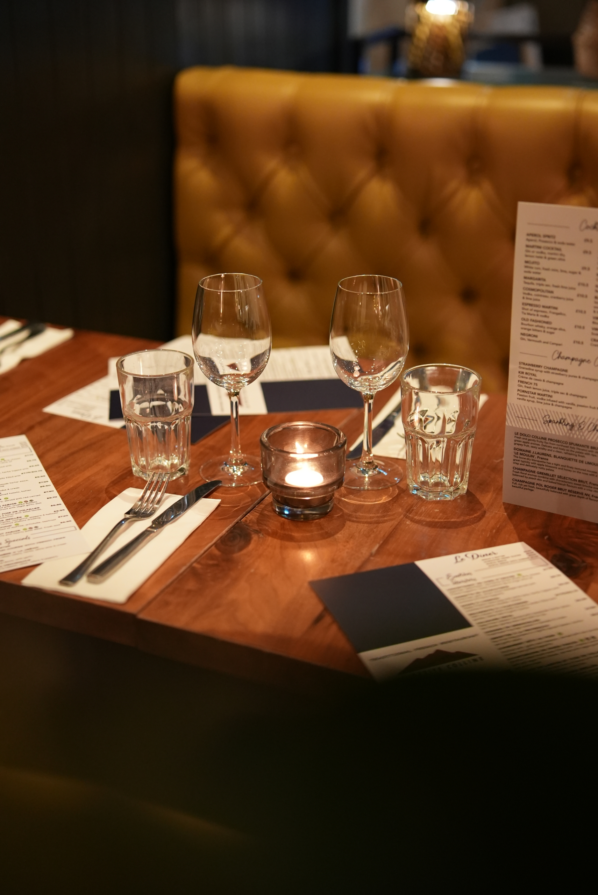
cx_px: 299
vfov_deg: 39.6
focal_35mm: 50
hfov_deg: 27.0
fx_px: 1244
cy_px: 448
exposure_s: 1/160
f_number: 2
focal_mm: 50
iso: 4000
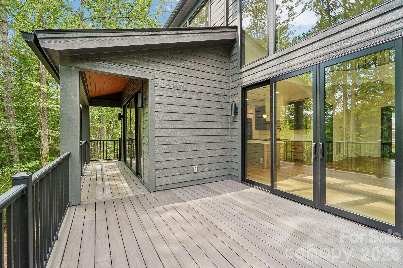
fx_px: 168
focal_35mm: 15
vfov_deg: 77.3
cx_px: 202
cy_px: 134
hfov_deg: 100.4
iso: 200
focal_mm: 10
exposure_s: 1/30
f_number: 8
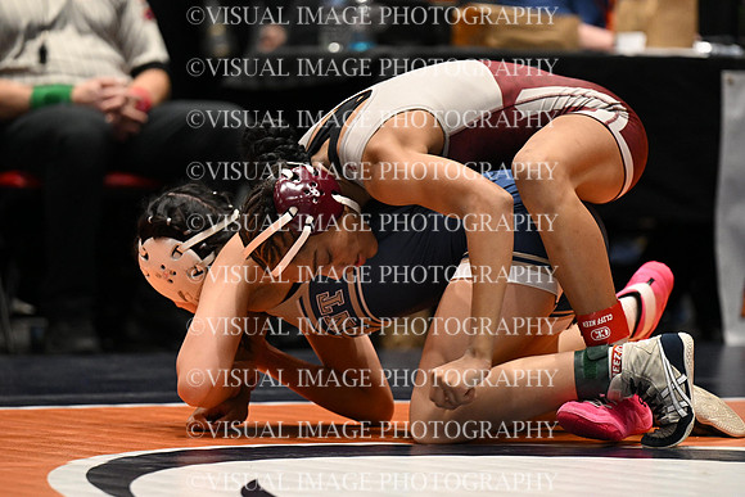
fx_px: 6209
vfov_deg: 4.6
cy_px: 248
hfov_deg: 6.9
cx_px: 372
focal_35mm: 300
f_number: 2.8
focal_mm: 200
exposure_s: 1/767
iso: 2800
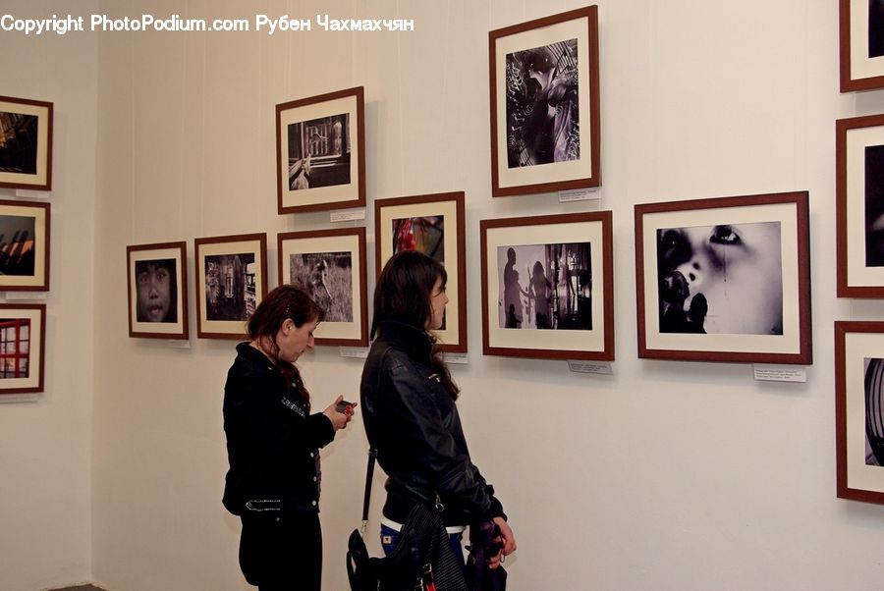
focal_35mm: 46
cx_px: 442
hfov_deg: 42.3
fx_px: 1143
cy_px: 296
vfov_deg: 29.0
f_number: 6.3
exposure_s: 1/60
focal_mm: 31
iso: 400
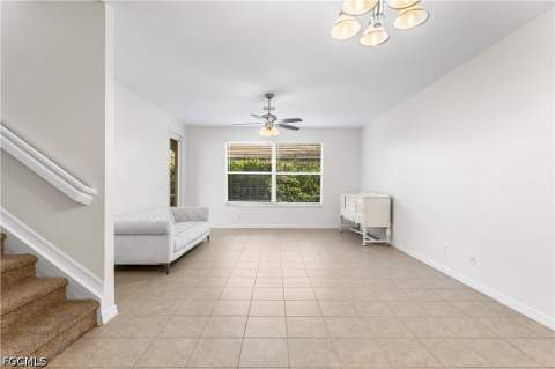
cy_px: 184
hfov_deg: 93.7
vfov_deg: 70.6
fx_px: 260
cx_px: 278
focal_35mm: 17
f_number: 8
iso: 400
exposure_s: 1/100
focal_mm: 16.9
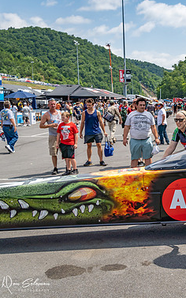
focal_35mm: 44
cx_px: 210
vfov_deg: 45.3
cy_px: 149
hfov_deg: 26.7
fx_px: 356
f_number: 4.5
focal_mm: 18
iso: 100
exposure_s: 1/1250
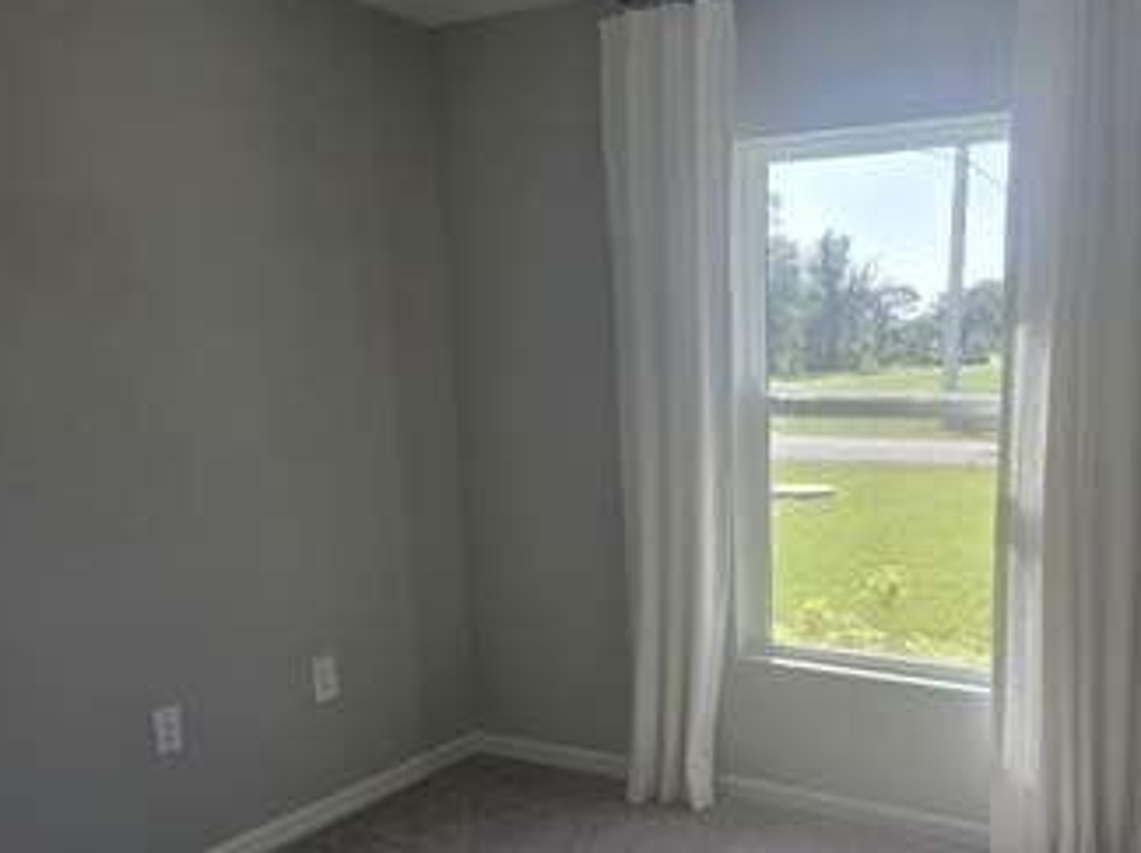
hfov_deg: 52.9
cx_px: 765
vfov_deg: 41.3
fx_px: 1119
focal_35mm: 34
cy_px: 556
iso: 12
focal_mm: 6.3
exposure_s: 1/166
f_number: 1.7
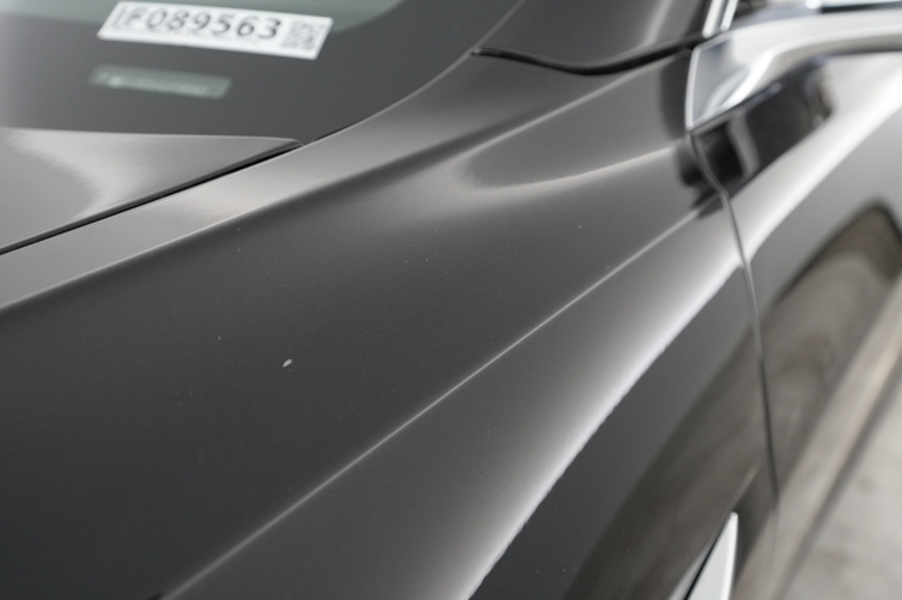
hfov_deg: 65.5
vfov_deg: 46.4
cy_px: 300
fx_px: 701
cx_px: 451
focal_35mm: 28
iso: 4000
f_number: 4.5
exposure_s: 1/100
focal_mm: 28
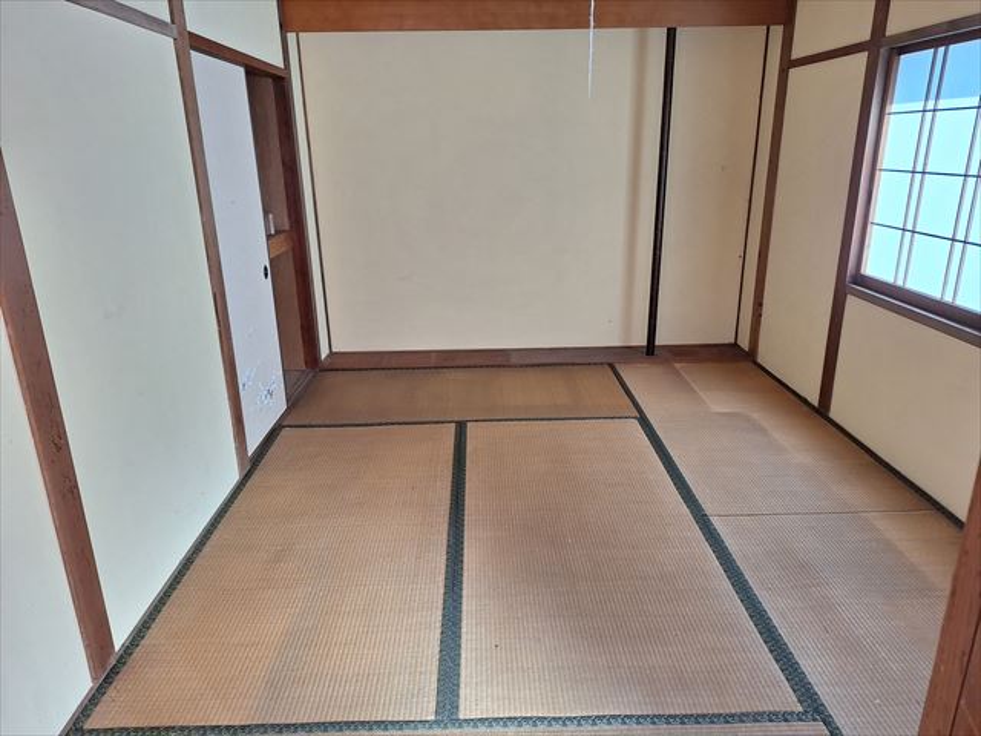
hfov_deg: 73.9
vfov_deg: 58.9
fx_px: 652
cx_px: 490
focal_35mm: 23
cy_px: 368
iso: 40
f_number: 1.8
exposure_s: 1/140
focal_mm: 5.54
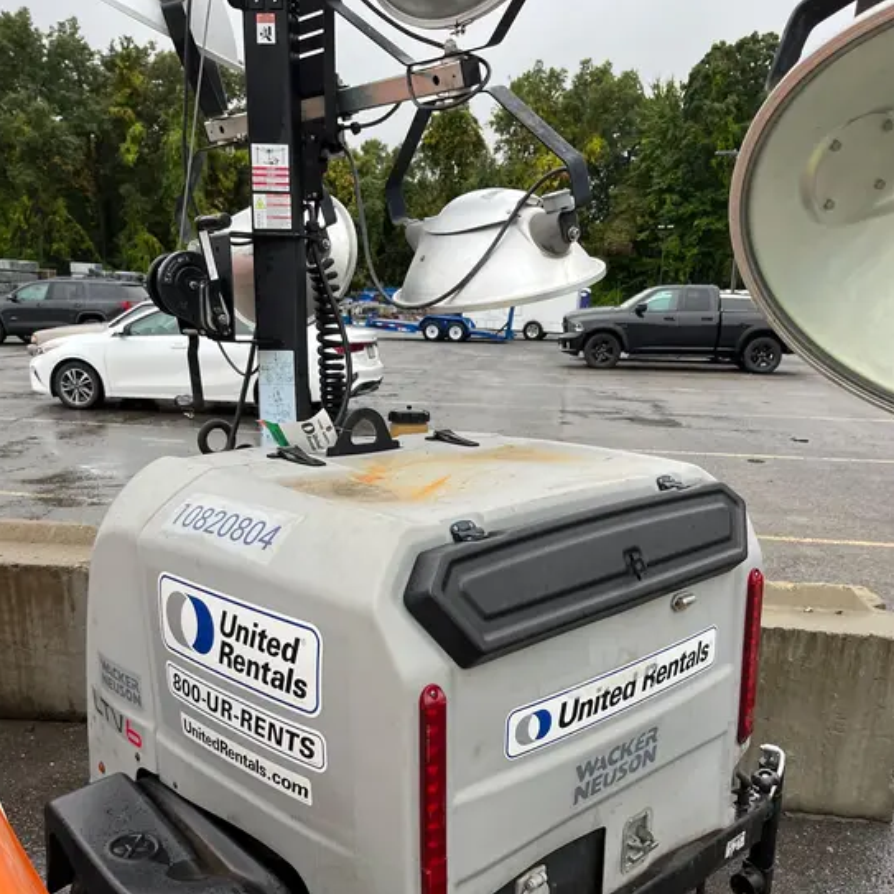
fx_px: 906
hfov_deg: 52.5
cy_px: 549
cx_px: 443
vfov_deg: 52.1
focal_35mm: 31
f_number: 1.6
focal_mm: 5.1
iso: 125
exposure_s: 1/121
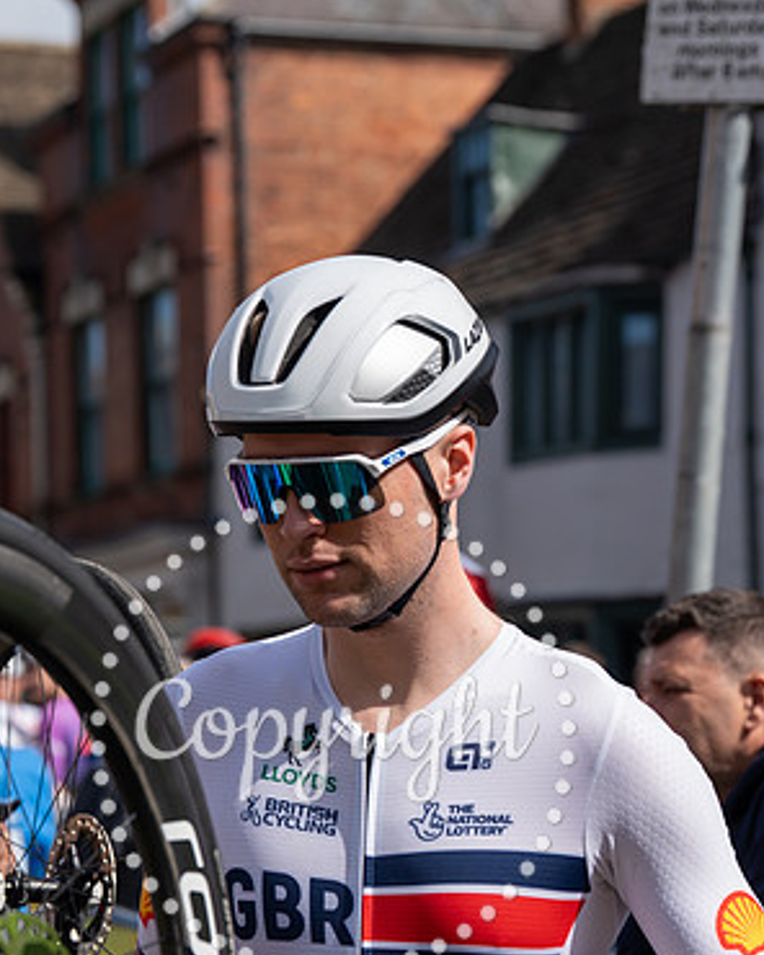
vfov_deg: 17.2
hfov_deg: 13.8
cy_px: 516
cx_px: 382
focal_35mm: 112
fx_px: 3166
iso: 250
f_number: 5.6
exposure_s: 1/1000
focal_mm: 98
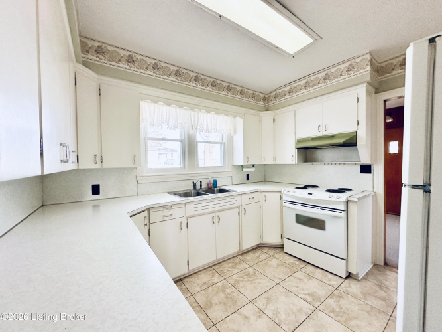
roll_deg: +0.9
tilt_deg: -0.6
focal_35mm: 14
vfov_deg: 85.7
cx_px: 221
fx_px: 179
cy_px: 166
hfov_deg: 102.1
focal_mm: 2.22
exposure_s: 1/120
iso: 125
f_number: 2.2
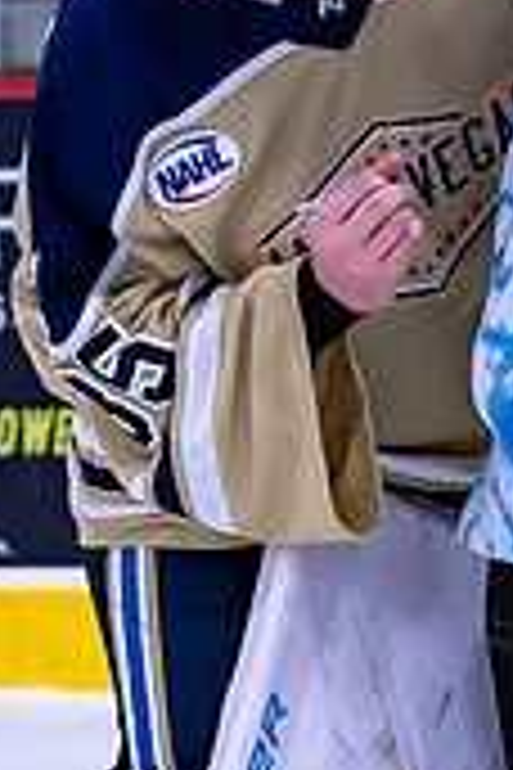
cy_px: 446
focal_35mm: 336
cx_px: 495
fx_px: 7181
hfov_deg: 4.1
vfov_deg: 6.1
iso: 125
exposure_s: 1/250
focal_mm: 55
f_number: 3.5
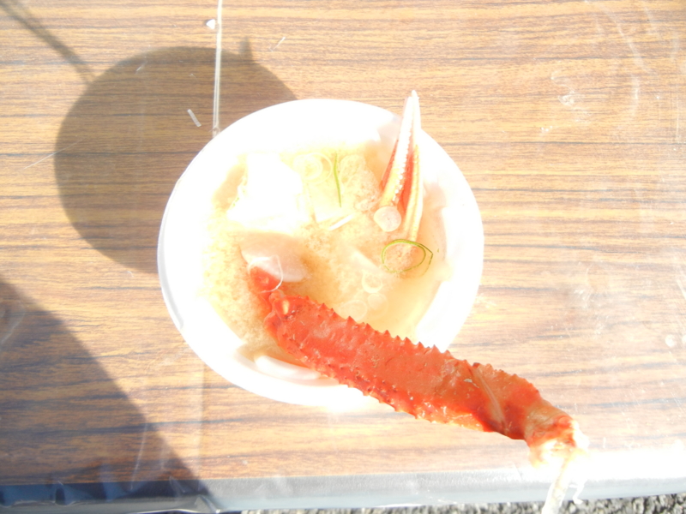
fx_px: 595
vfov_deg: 46.8
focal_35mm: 30
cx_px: 343
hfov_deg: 60.0
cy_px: 257
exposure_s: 1/363
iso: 160
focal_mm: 5.4
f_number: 3.5
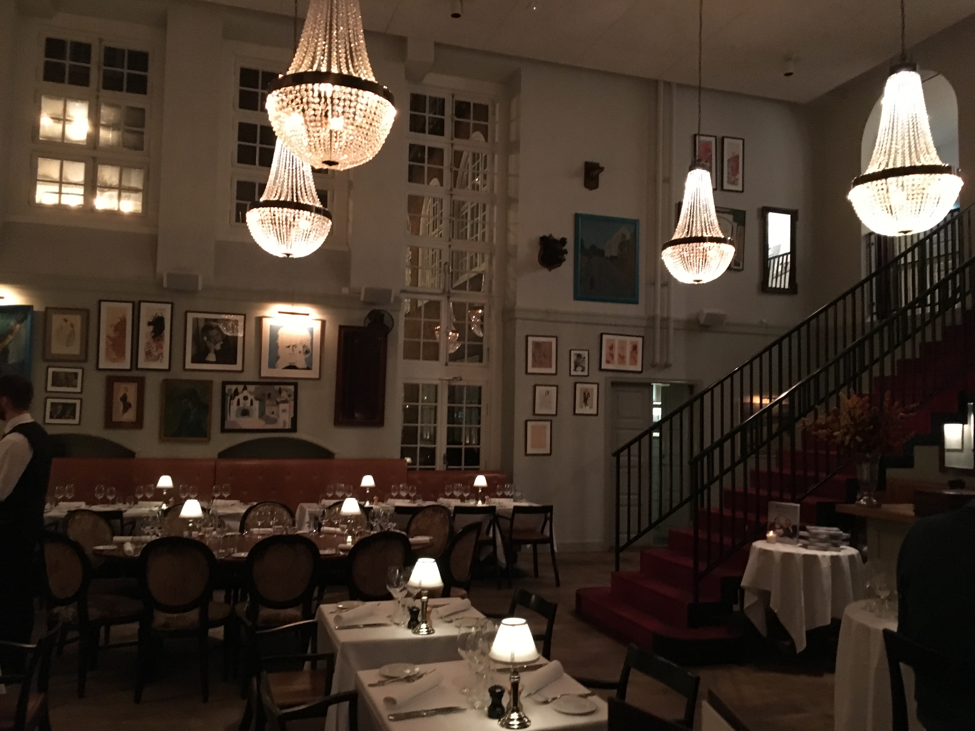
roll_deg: -2.5
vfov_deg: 48.2
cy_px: 366
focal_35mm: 29
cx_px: 488
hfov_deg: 61.7
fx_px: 817
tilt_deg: +4.1
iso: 640
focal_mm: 4.15
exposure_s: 1/17
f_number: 2.2
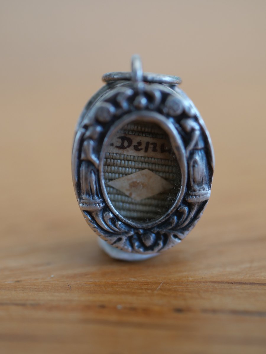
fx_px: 615
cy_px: 177
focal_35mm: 60
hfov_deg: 24.4
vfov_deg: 32.2
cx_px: 133
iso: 400
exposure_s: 1/60
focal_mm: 30
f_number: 2.8
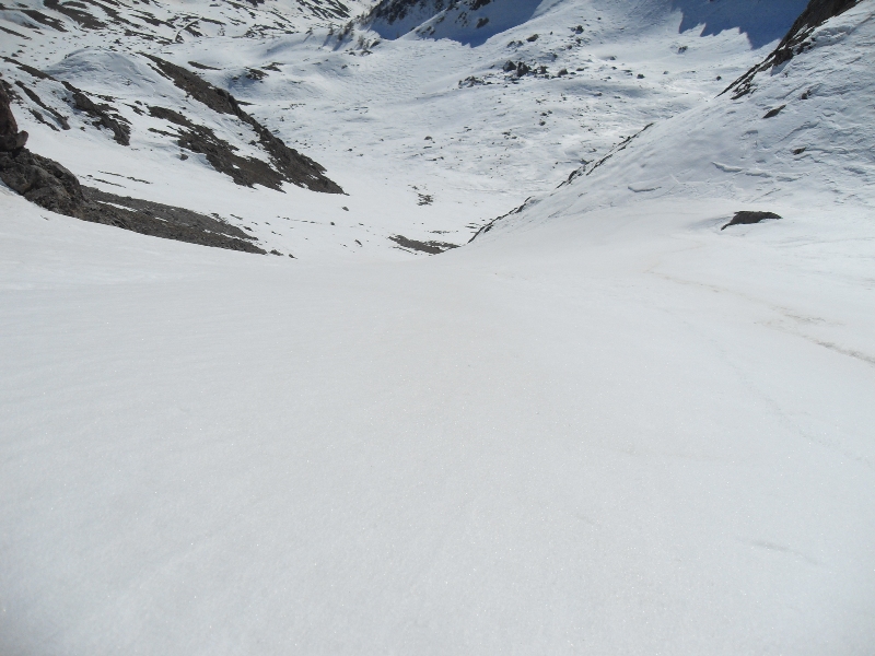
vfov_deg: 40.7
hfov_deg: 52.6
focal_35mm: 35
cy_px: 328
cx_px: 438
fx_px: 885
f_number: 7
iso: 80
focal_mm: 6.3
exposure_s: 1/1000
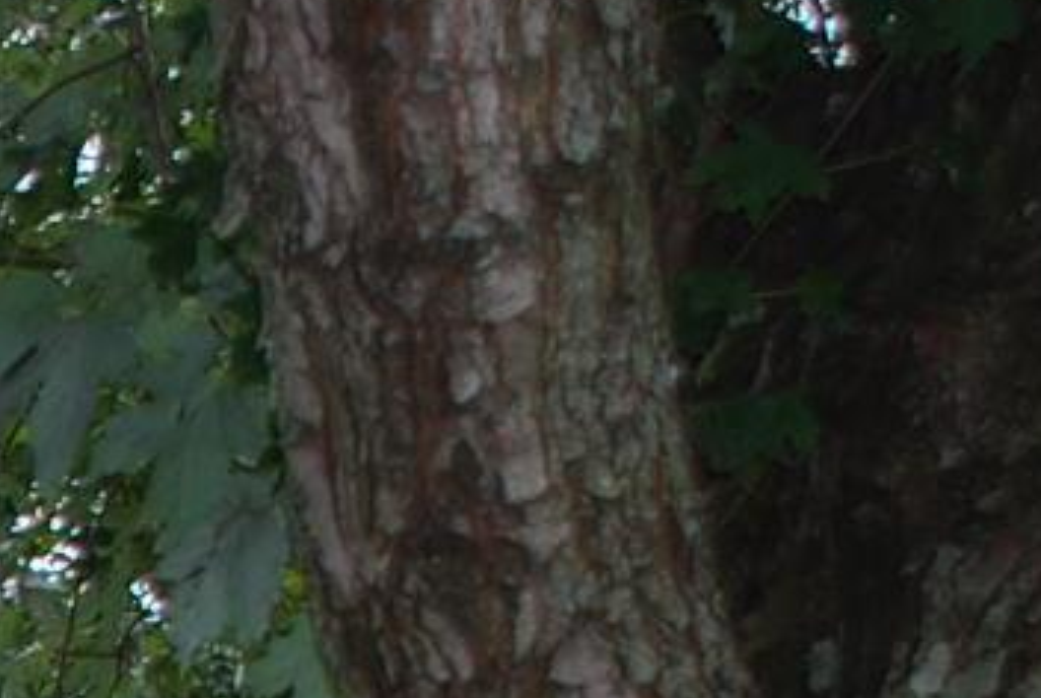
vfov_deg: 5.2
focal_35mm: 256
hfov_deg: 7.6
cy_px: 1778
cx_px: -1357
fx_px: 7408
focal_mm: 31
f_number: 4.2
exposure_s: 1/125
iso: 125
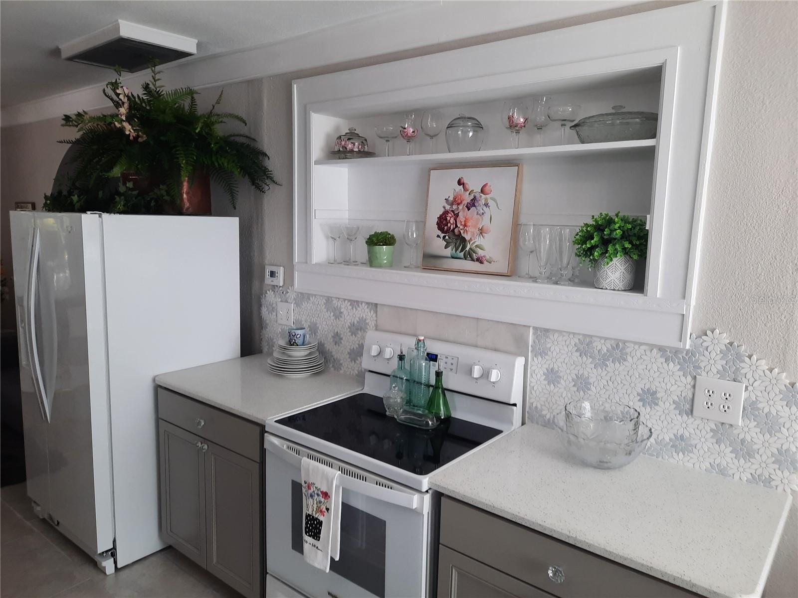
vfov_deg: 54.9
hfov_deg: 69.4
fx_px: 576
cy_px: 299
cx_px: 399
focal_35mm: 25
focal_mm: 4.6
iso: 64
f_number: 2
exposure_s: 1/60
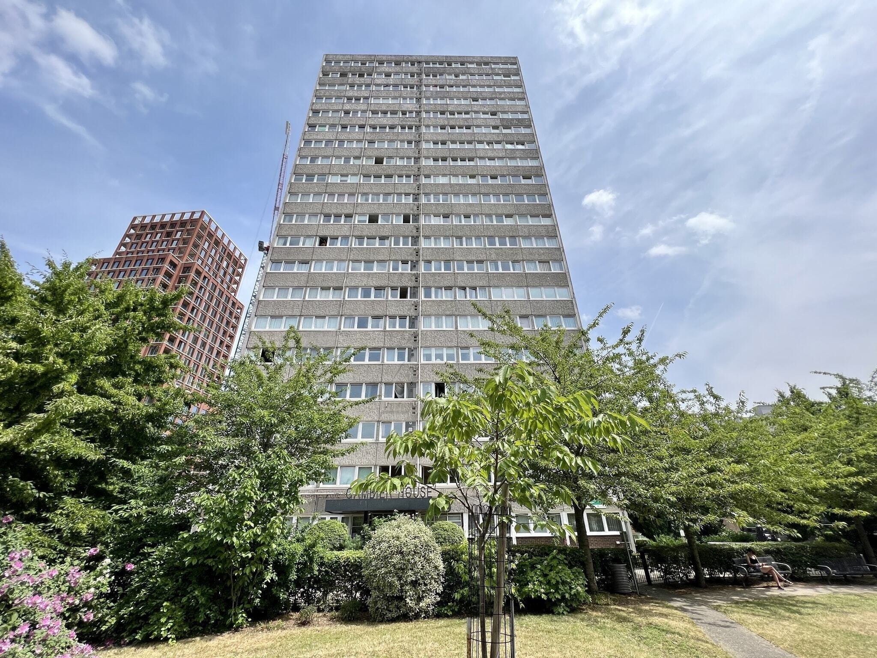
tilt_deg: +28.0
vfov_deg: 89.9
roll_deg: +1.2
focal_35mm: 13
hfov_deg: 106.2
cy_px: 329
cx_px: 438
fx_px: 329
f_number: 1.8
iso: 32
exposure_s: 1/1508
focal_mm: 1.57
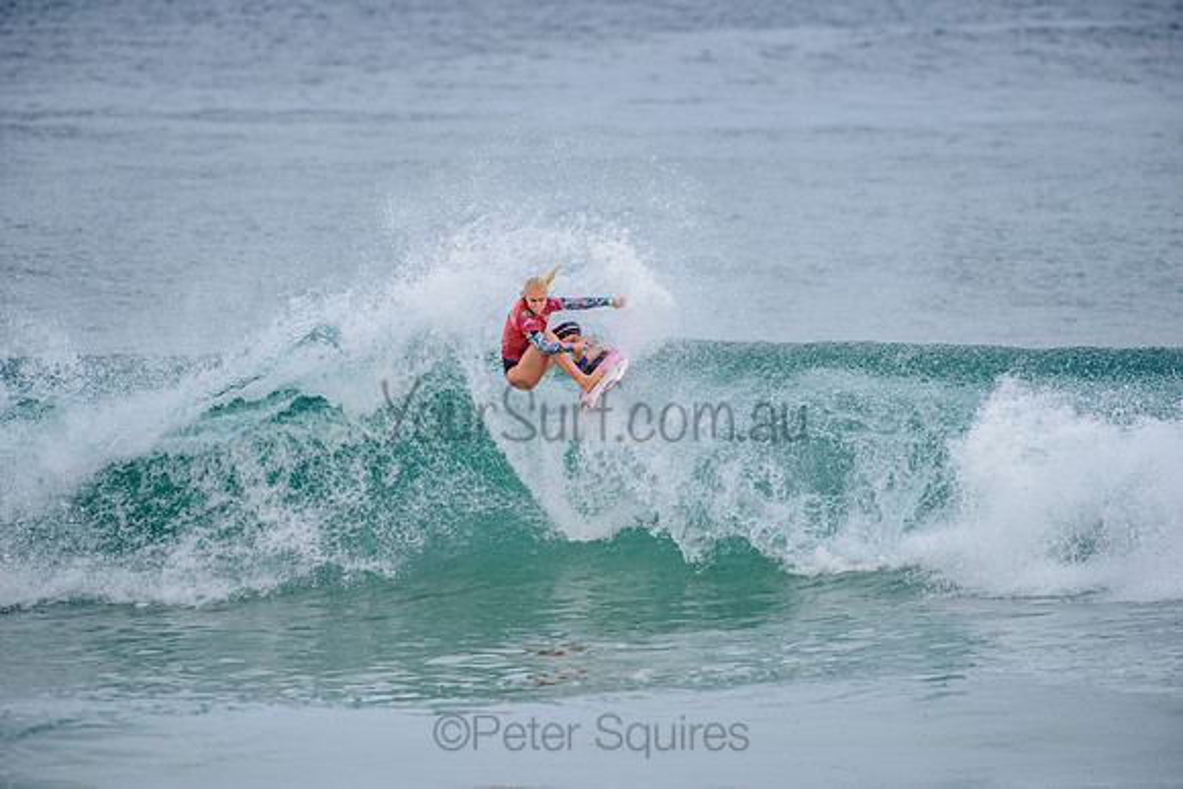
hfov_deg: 4.1
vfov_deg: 2.8
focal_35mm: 500
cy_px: 394
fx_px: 16434
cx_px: 592
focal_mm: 500
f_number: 5.6
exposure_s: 1/2000
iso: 360
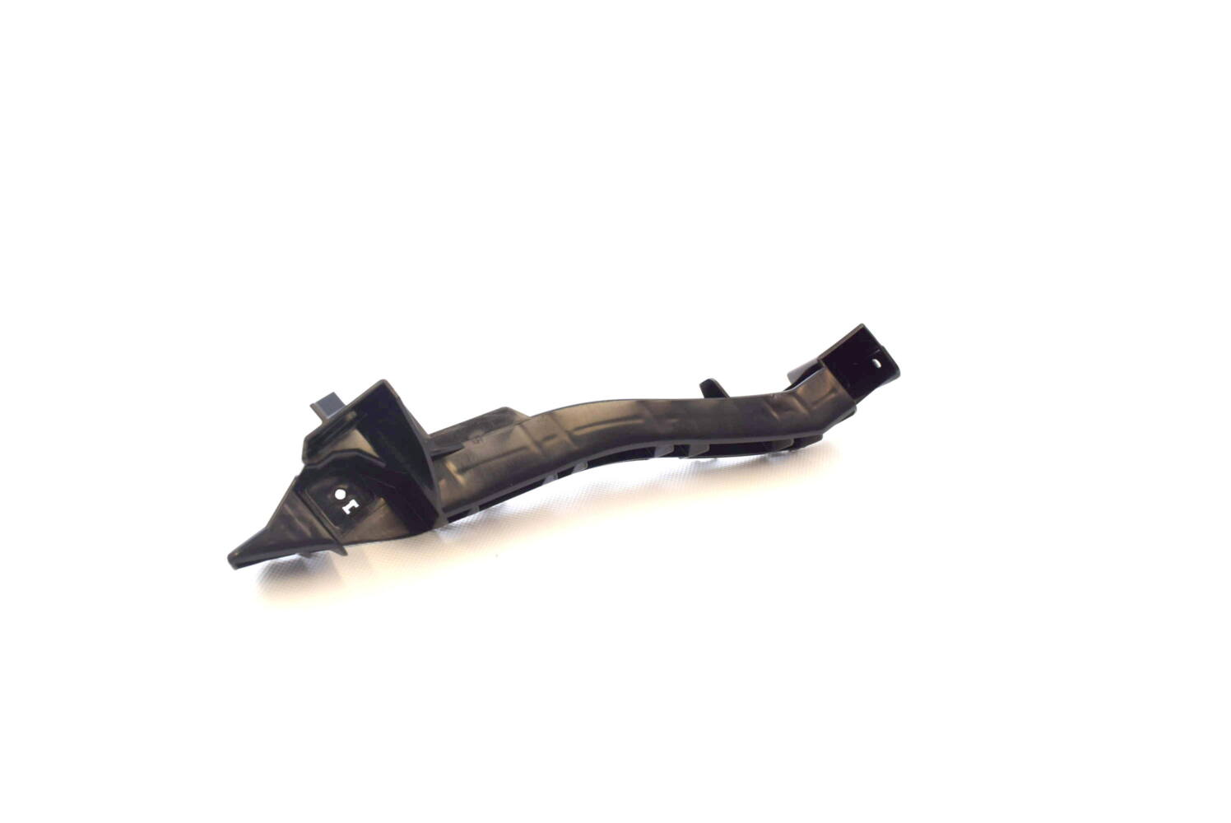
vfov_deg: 40.0
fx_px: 1129
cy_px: 412
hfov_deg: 57.2
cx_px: 616
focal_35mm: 33
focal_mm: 22
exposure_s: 1/250
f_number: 8
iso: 320
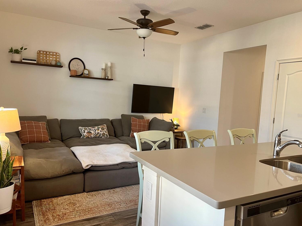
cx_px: 154
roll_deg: -2.4
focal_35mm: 28
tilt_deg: -5.0
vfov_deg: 49.7
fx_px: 244
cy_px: 115
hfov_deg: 63.4
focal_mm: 5.7
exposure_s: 1/60
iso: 80
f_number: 1.5
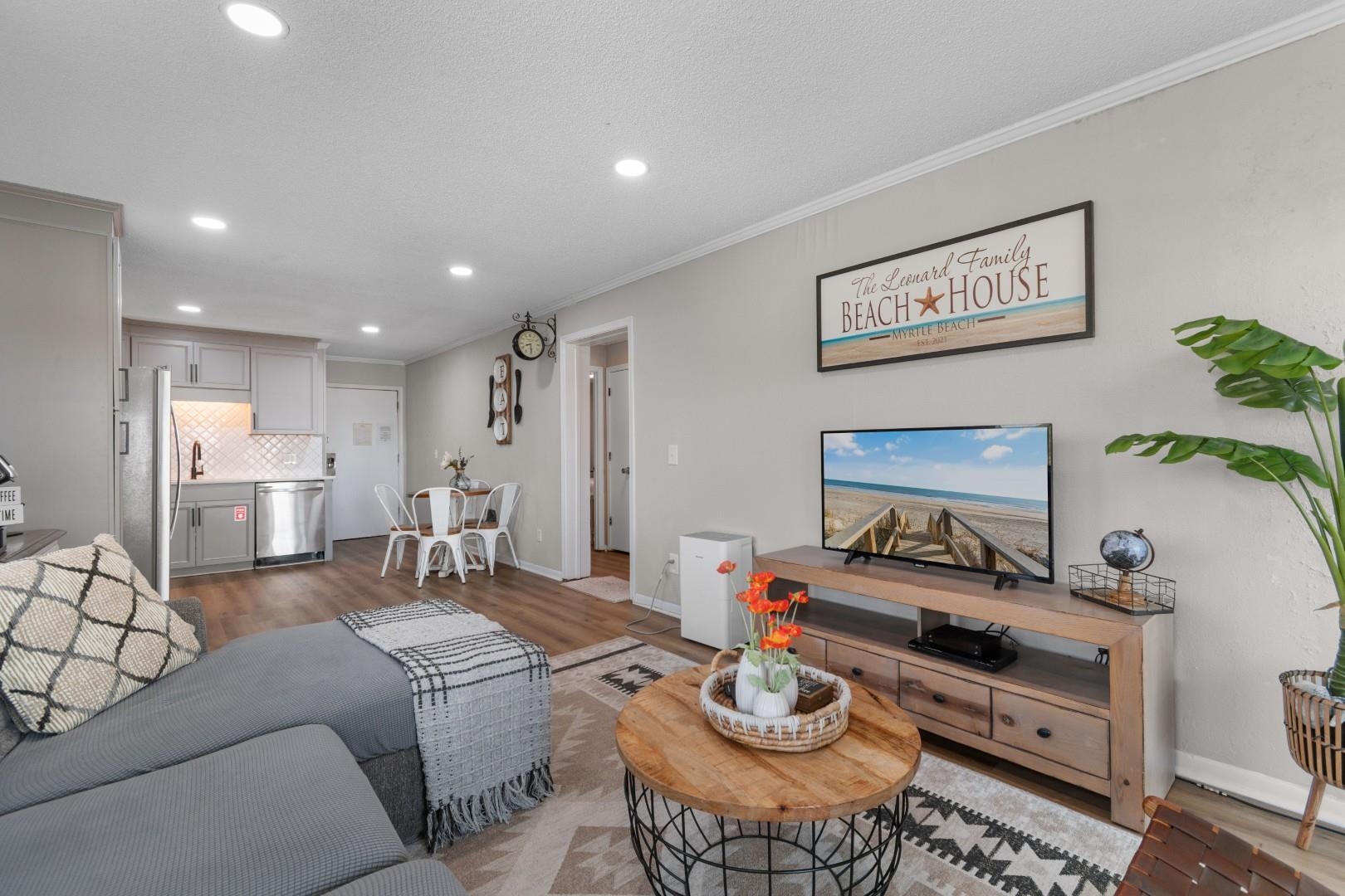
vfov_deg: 77.3
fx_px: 560
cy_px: 448
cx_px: 672
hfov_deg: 100.4
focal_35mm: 15
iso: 100
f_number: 4.5
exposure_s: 1/15
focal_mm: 10
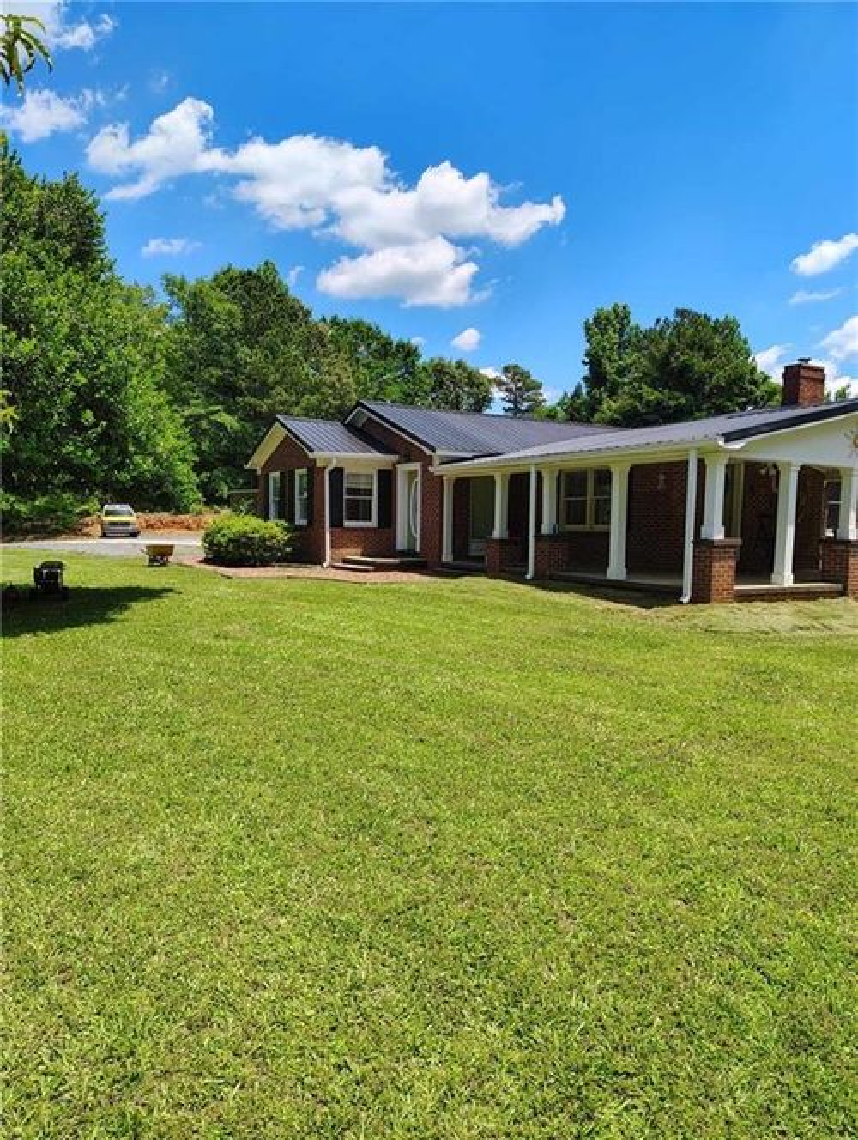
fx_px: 791
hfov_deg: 56.9
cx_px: 429
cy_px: 570
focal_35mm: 24
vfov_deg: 71.5
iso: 100
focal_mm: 5.56
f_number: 1.8
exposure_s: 1/623
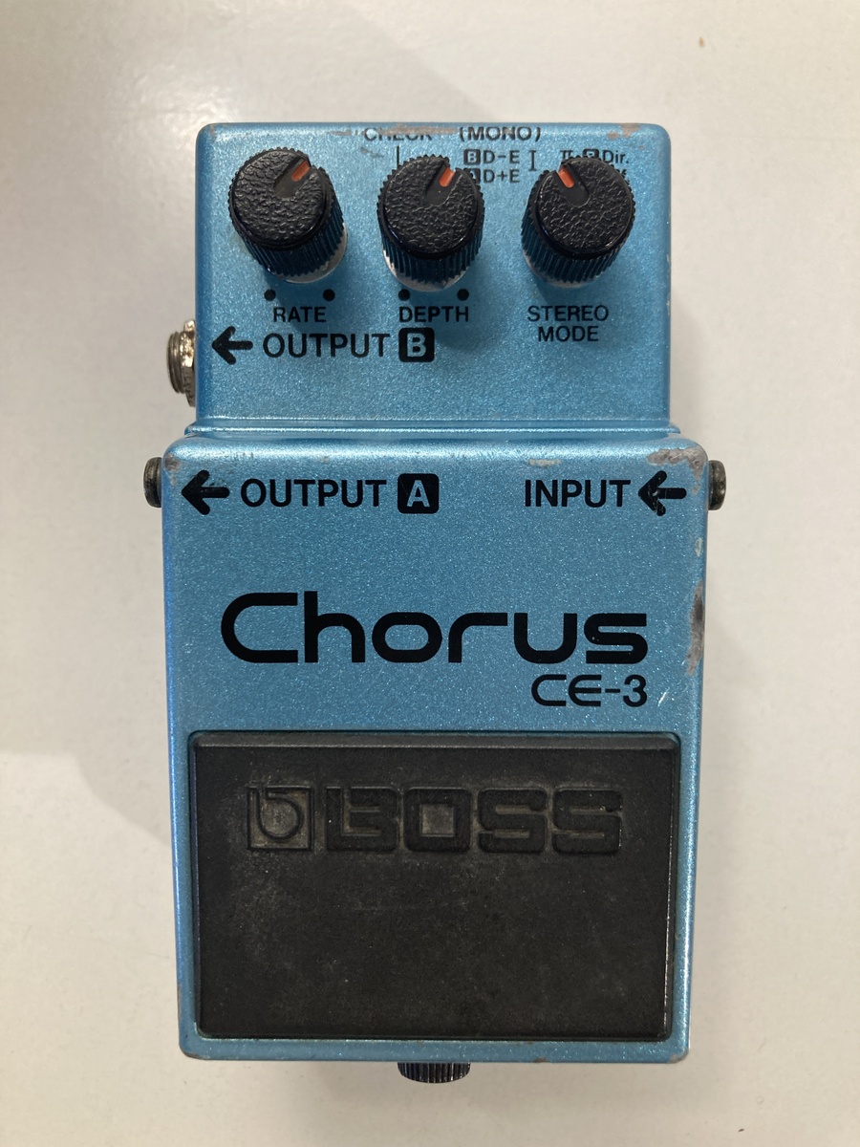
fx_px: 928
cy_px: 574
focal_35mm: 28
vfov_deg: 63.4
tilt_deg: -88.9
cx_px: 430
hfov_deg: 49.7
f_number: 1.8
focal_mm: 3.99
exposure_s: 1/50
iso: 80
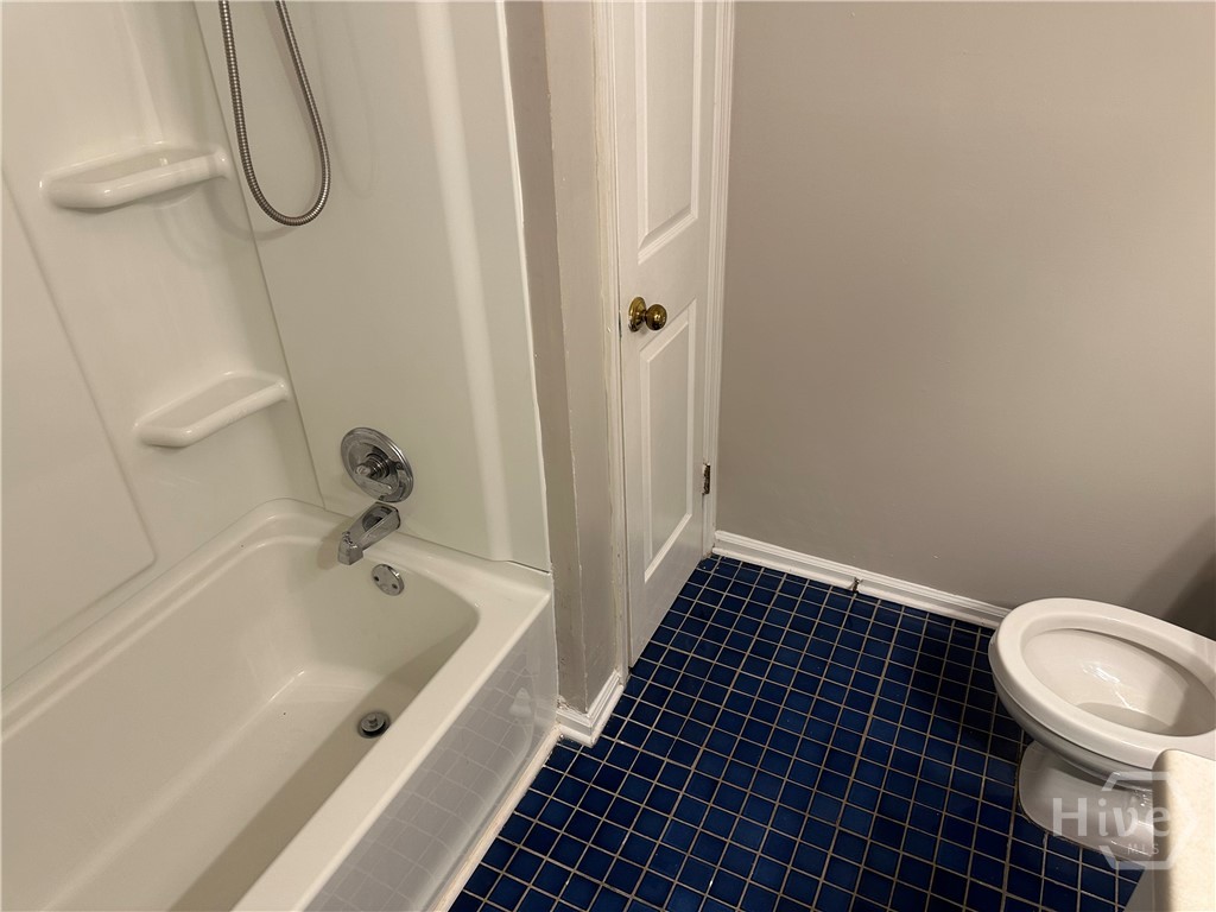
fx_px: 843
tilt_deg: -31.0
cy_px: 456
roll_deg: +2.0
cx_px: 608
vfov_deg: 56.8
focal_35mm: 24
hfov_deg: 71.6
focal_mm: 6.86
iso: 160
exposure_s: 1/60
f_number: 1.78
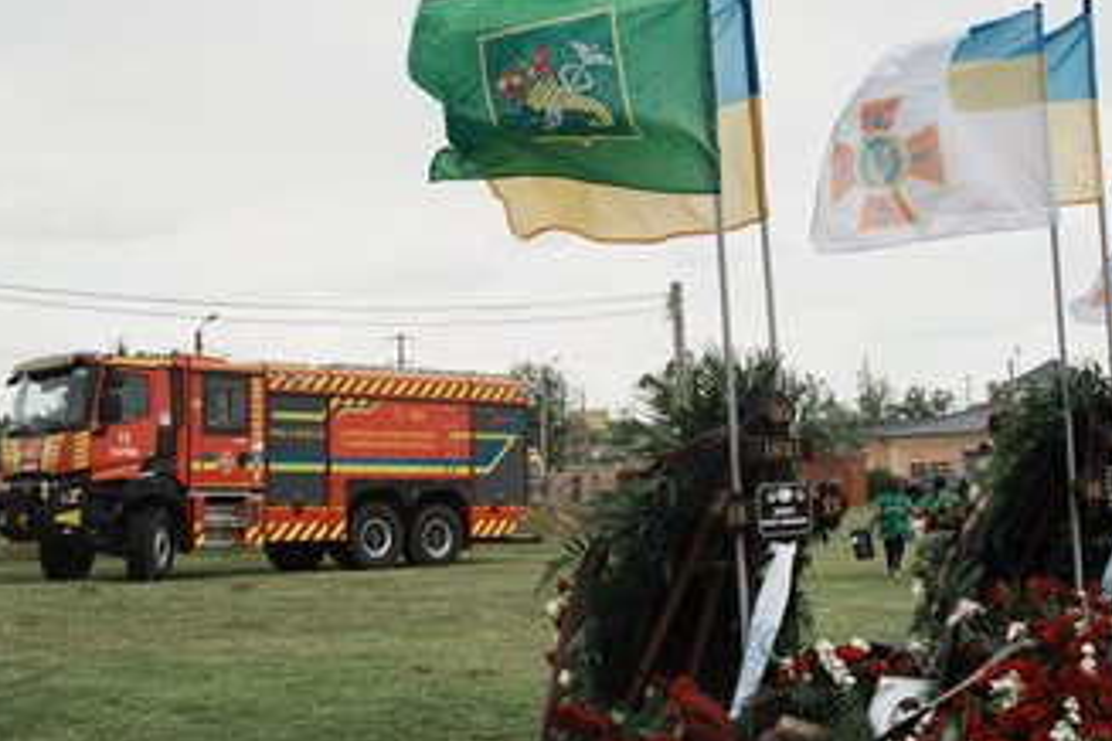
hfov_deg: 36.2
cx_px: 530
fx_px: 1699
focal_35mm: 55
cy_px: 333
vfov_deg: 24.6
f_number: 5
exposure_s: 1/320
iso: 100
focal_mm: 45
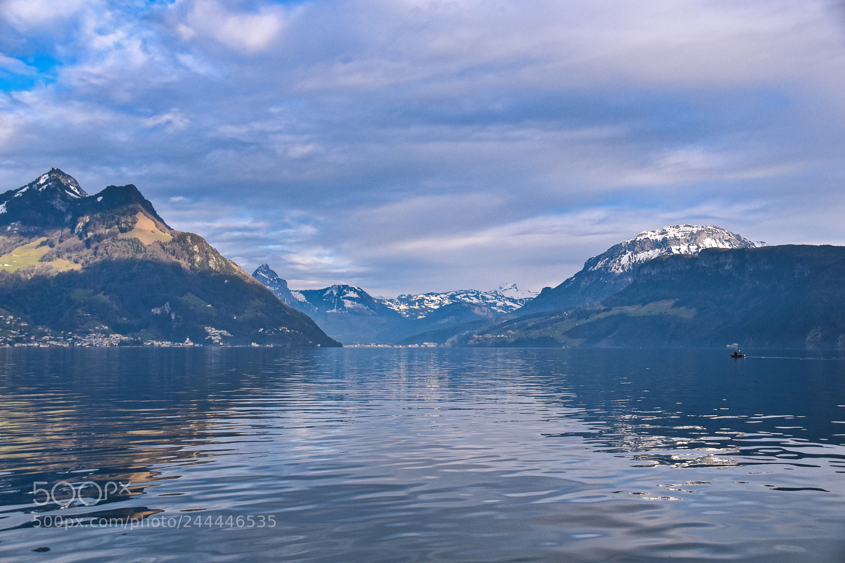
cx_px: 422
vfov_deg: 30.8
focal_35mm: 44
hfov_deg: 45.0
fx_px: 1021
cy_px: 282
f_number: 8
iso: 360
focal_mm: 29
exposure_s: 1/250
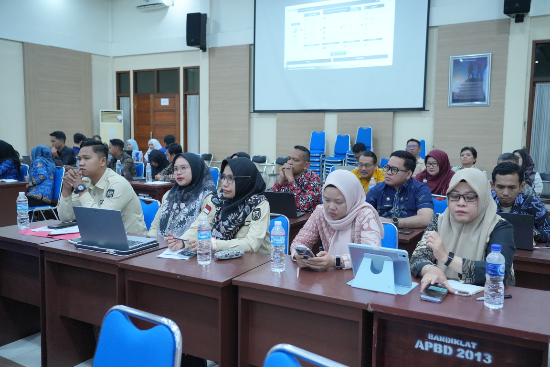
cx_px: 275
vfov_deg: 42.3
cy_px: 184
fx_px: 474
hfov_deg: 60.3
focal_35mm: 31
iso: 4000
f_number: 4
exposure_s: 1/200
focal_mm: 31
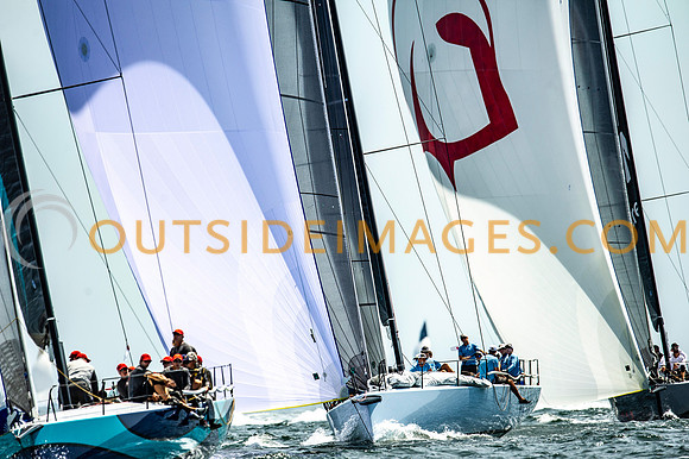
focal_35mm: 600
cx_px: 344
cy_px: 230
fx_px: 11476
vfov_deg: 2.3
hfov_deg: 3.4
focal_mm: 600
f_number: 5
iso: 400
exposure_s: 1/3200
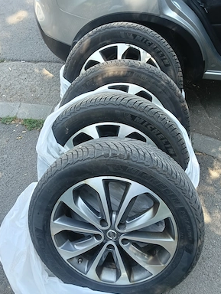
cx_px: 112
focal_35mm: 28
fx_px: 238
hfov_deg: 49.8
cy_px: 146
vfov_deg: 63.4
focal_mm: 3.98
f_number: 1.8
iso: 125
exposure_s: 1/100
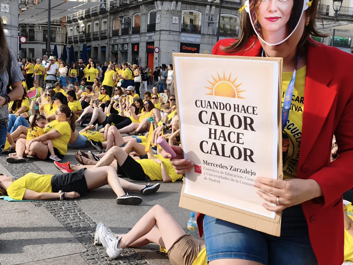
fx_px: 438
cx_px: 174
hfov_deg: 43.9
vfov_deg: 33.5
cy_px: 149
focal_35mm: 43
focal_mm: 6.45
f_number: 1.62
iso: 50
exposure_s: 1/1762
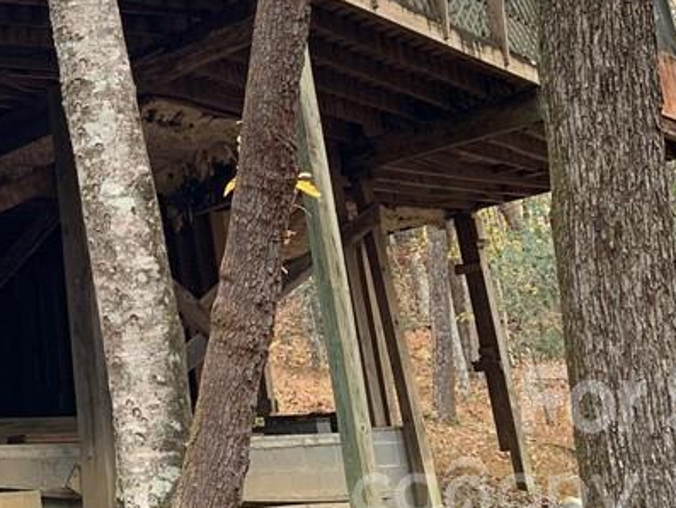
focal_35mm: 67
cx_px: -9
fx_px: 1309
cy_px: -43
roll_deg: +4.4
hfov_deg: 27.2
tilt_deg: +24.4
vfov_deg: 20.9
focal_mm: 4.25
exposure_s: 1/121
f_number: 1.8
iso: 64
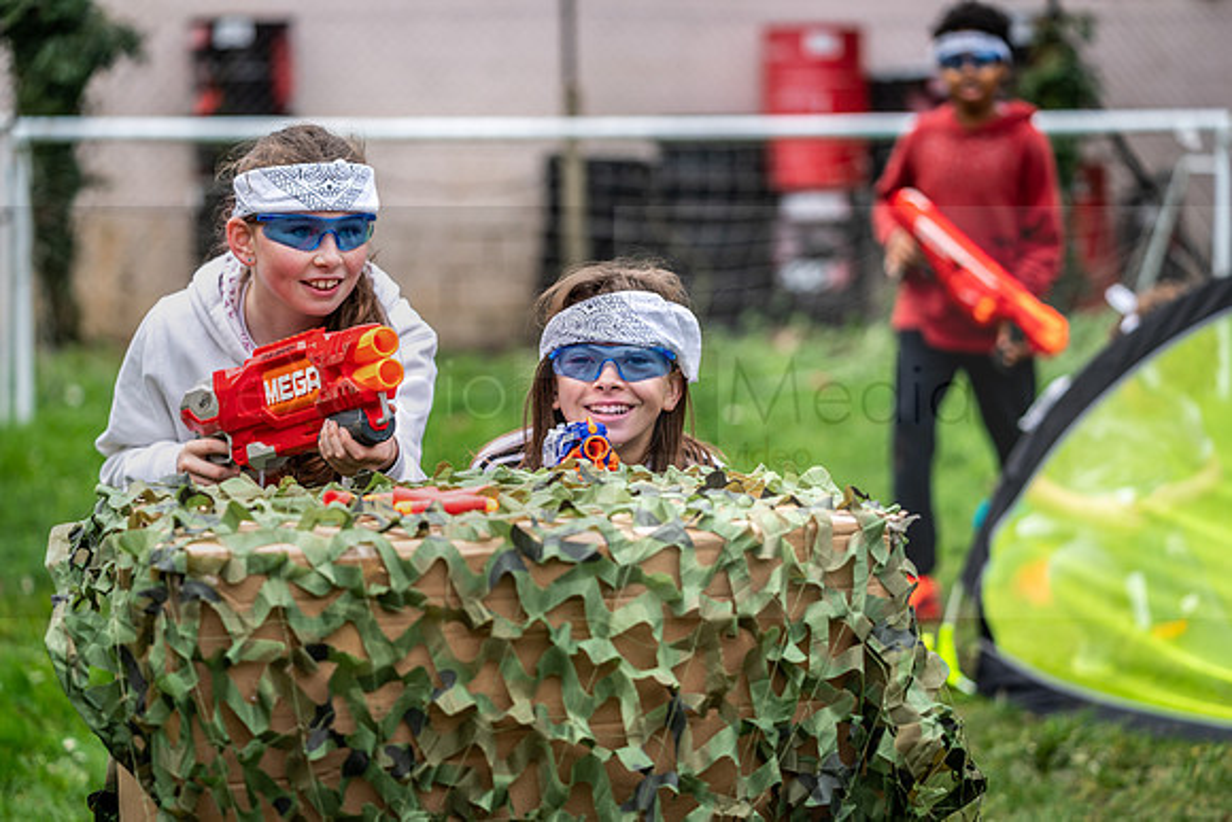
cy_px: 429
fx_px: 3430
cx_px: 589
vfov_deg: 13.7
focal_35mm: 100
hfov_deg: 20.4
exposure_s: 1/200
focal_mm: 96
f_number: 2.8
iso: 100
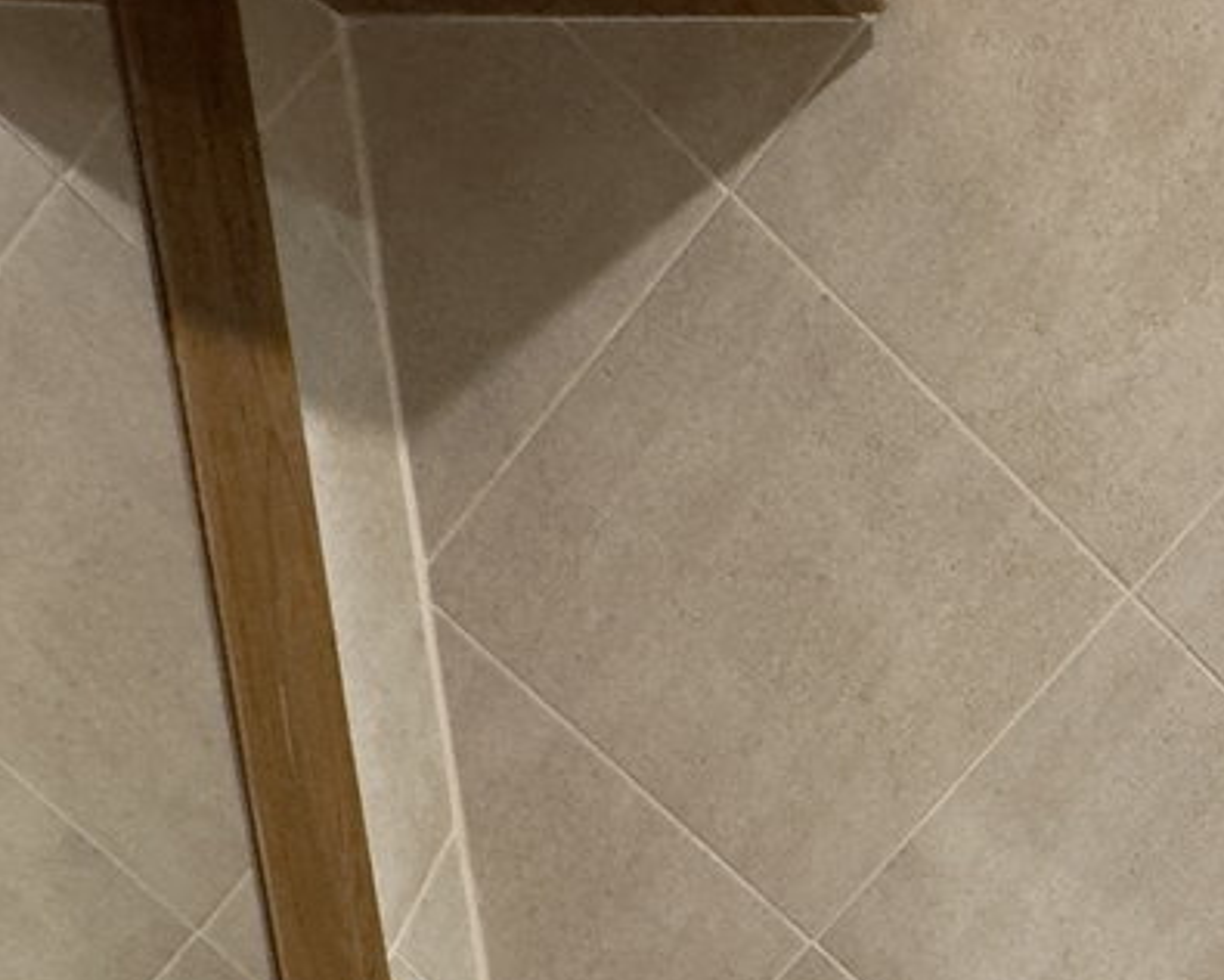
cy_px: 1157
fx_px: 1558
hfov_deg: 32.7
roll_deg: -0.6
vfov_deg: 30.1
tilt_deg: -12.9
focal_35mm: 43
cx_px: 1573
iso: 400
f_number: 2.2
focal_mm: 2.22
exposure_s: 1/50
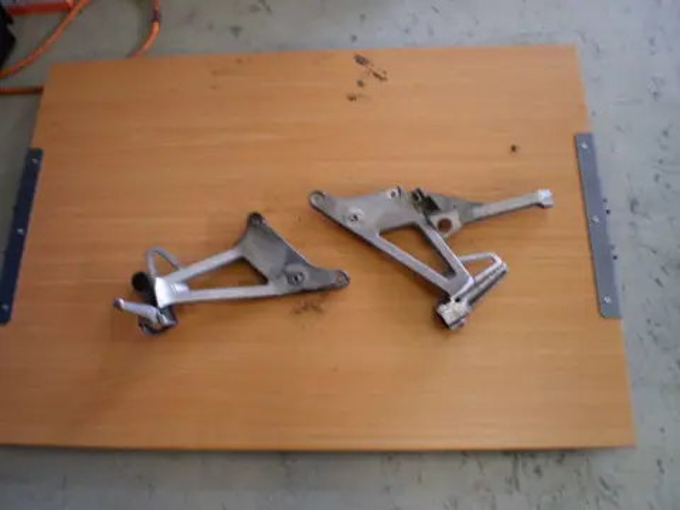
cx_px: 340
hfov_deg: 51.4
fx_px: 707
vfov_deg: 39.7
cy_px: 255
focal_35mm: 36
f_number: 3.1
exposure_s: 1/30
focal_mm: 6.3
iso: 100
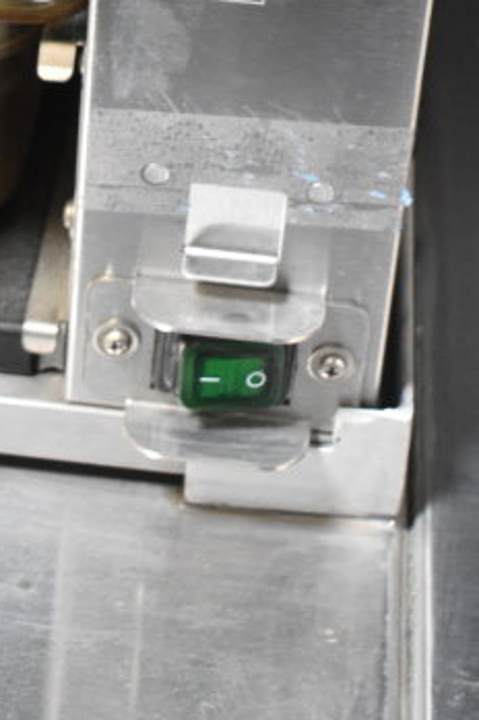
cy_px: -164
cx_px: 155
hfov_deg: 10.8
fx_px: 2520
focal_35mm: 126
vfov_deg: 15.6
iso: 2200
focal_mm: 32
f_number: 4.5
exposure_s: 1/50
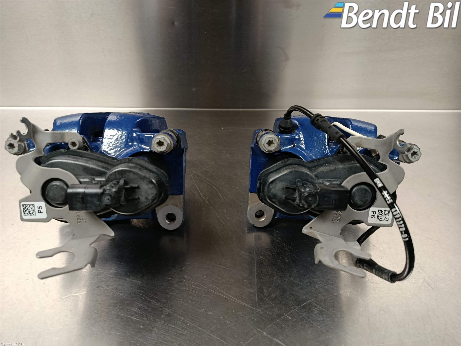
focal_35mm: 24
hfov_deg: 71.6
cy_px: 173
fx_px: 320
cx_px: 230
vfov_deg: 56.8
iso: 1122
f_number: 1.7
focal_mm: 5.24
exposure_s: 1/50
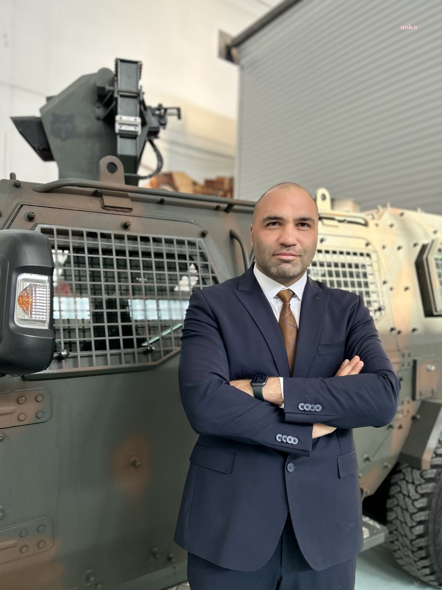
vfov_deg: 67.3
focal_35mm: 26
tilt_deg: +1.8
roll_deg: -1.0
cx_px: 221
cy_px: 295
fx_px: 443
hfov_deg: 53.0
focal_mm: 5.7
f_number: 1.5
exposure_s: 1/195
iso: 40
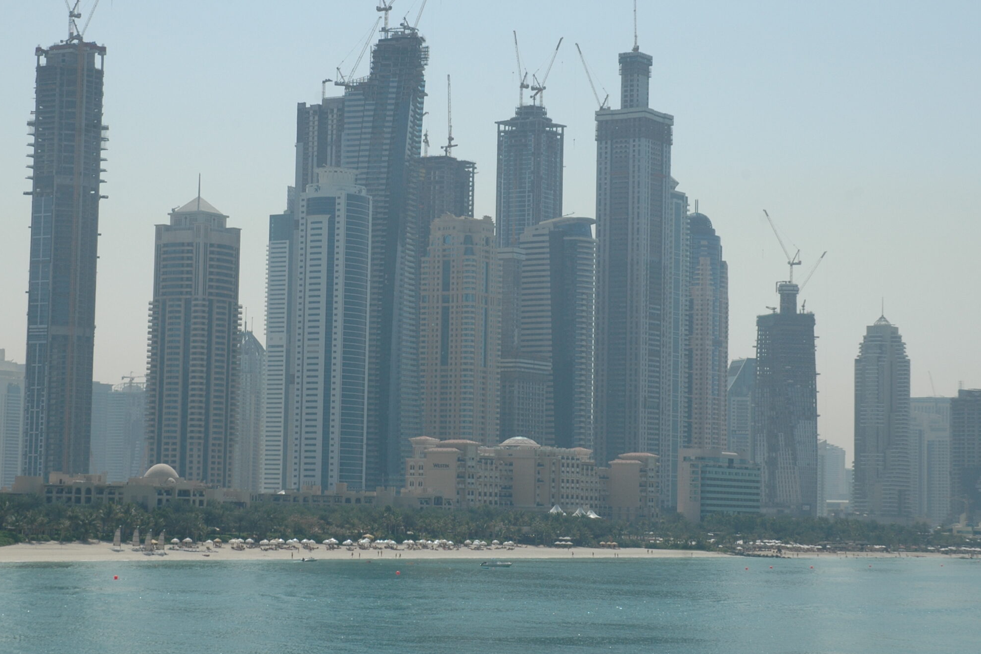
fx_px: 2425
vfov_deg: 15.3
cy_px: 246
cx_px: 424
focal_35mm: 89
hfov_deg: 22.9
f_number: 11
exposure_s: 1/500
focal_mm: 46
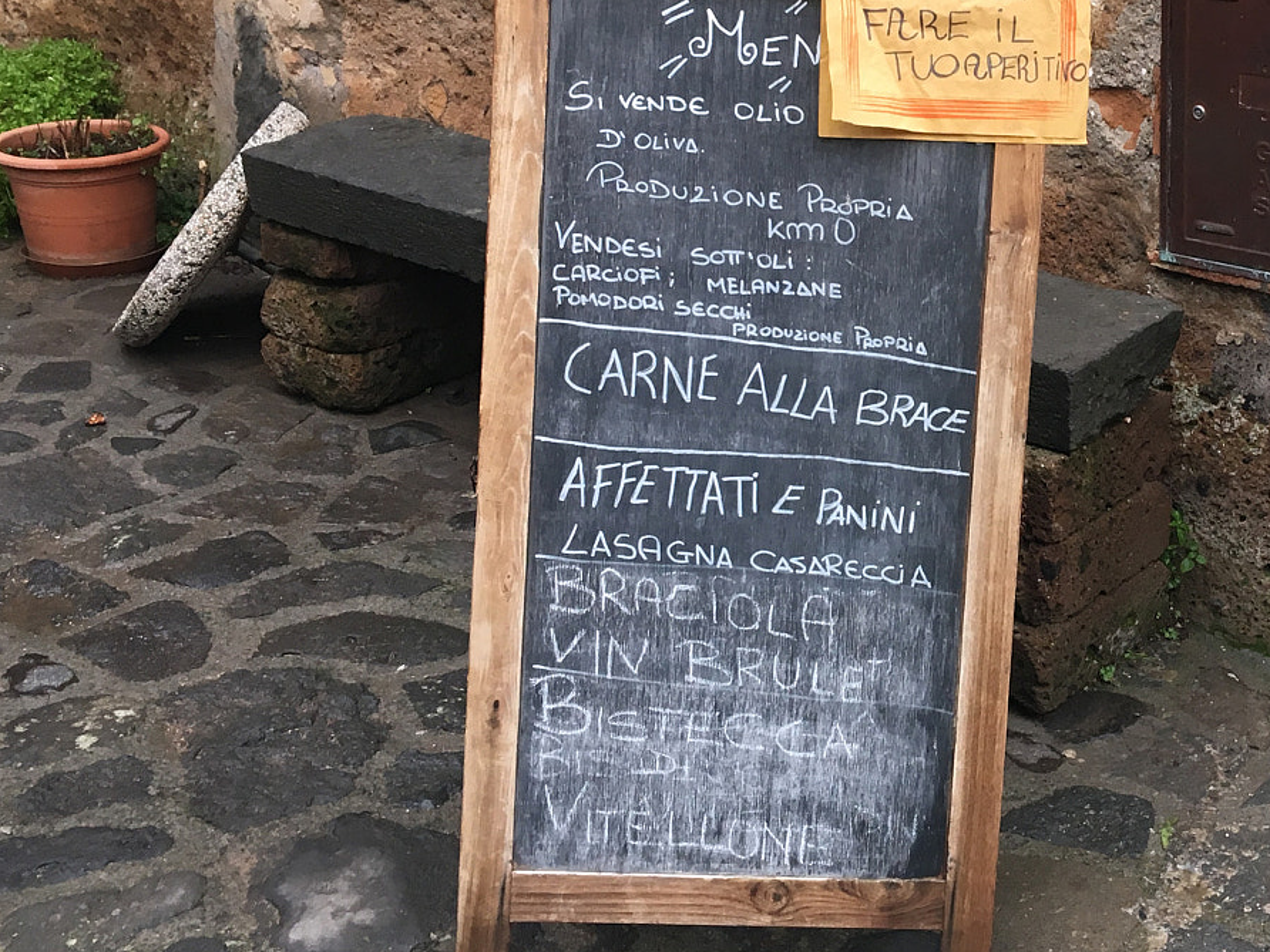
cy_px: 374
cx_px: 1045
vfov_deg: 28.0
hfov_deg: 35.4
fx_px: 1908
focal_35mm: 52
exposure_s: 1/33
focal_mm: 4.15
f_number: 2.2
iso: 32
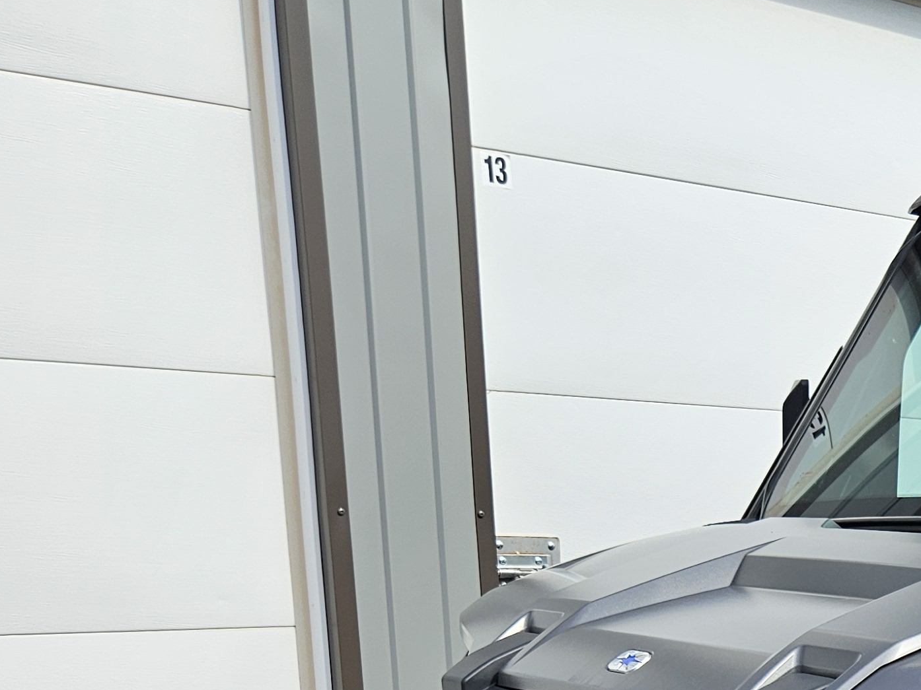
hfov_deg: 26.3
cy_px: 896
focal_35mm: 66
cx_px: 1093
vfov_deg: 20.4
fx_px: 1756
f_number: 1.8
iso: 25
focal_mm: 5.4
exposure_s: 1/1258
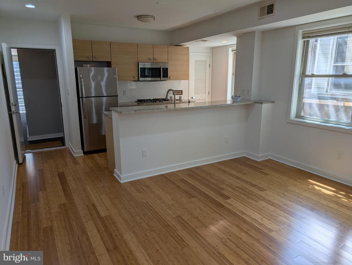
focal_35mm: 24
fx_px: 244
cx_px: 176
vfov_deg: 56.9
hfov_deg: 71.5
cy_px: 132
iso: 19
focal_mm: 6.9
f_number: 1.68
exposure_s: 1/341
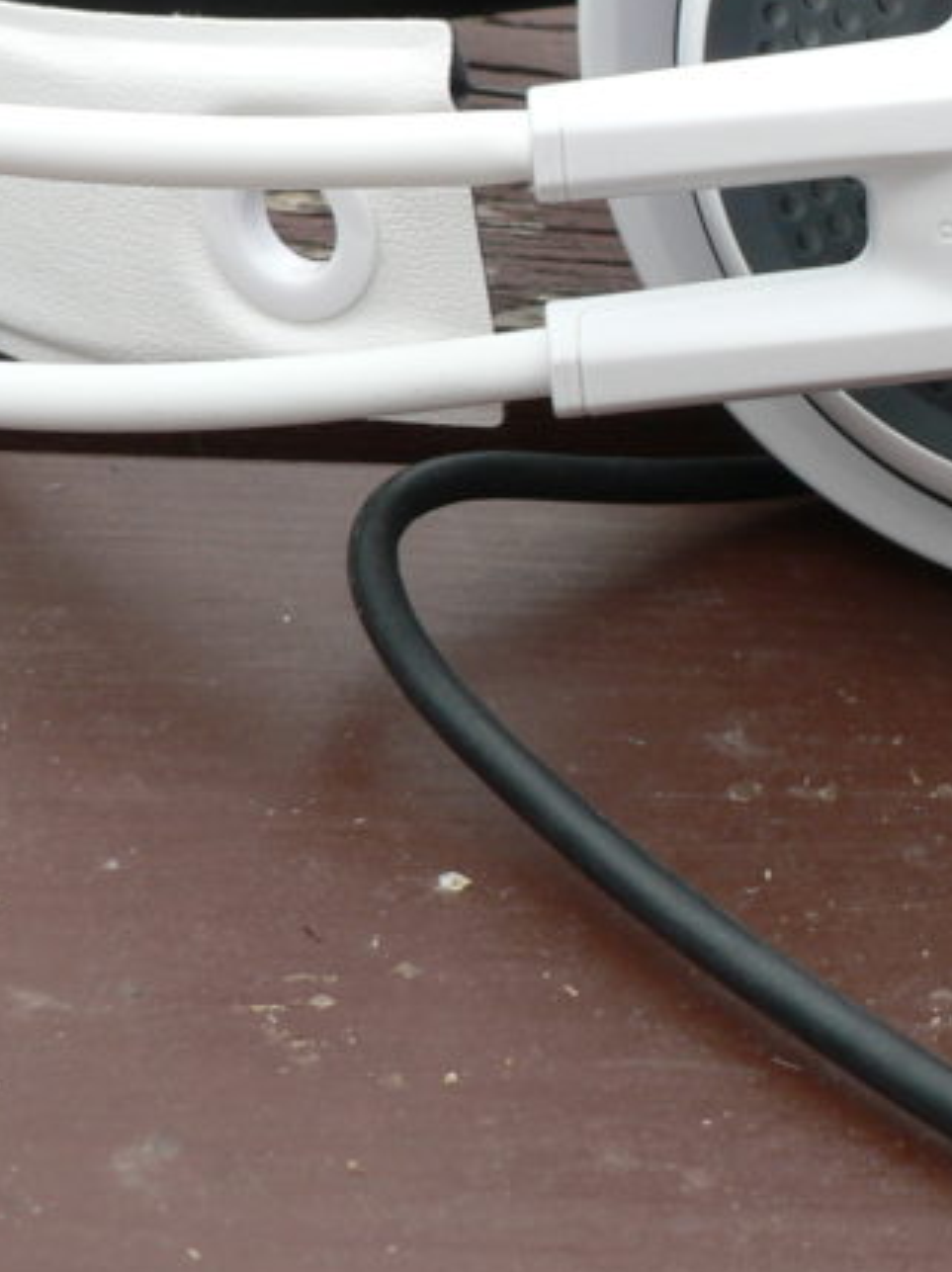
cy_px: 294
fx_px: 3158
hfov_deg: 16.8
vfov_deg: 22.5
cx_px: 913
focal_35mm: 86
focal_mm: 6
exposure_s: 1/160
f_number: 4
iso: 80
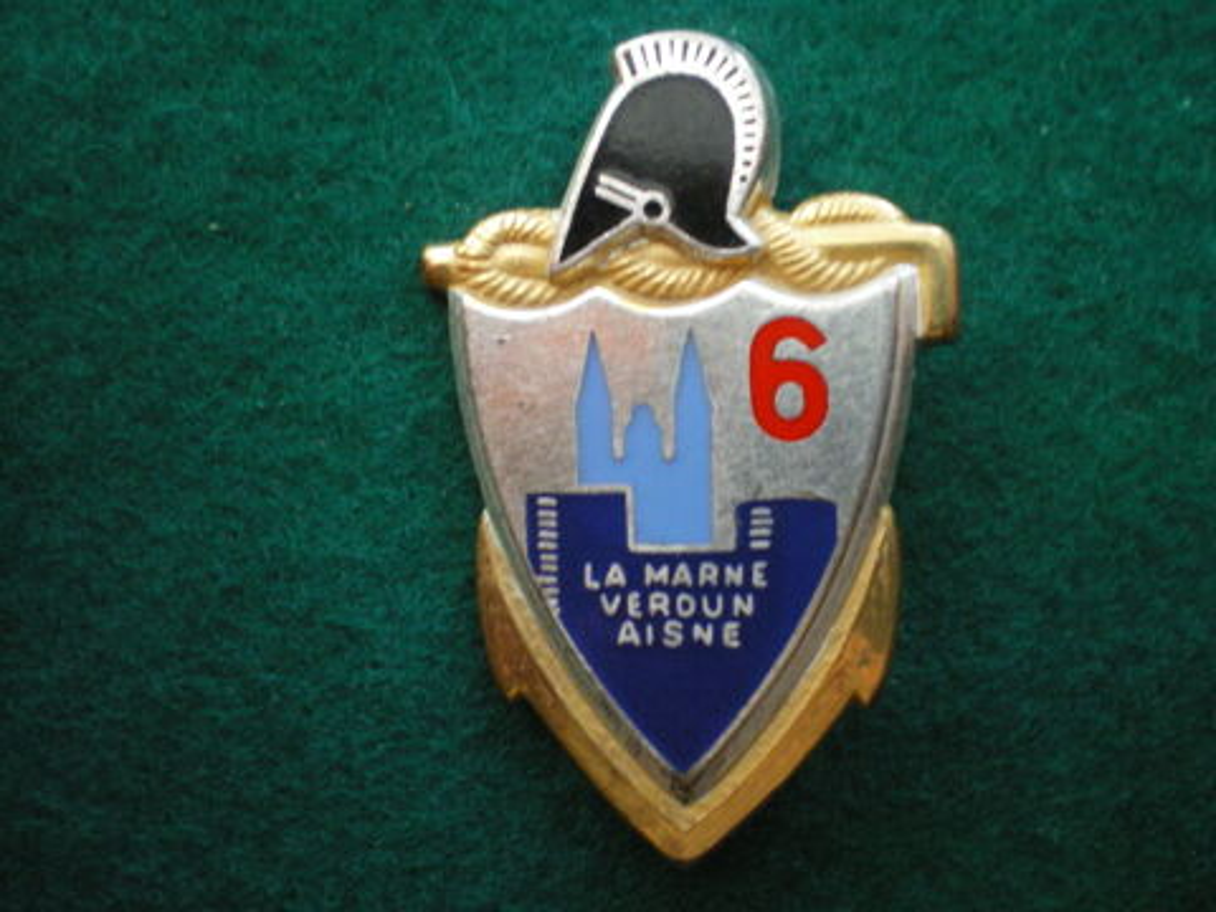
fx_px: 1335
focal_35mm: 38
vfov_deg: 37.7
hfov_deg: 49.0
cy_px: 456
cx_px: 608
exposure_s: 1/30
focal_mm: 6.3
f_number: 3.1
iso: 400
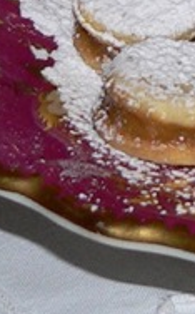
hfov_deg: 3.7
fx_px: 2934
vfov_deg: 6.1
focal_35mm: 344
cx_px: 505
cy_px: -22
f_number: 2.8
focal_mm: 10.2
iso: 100
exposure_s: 1/60
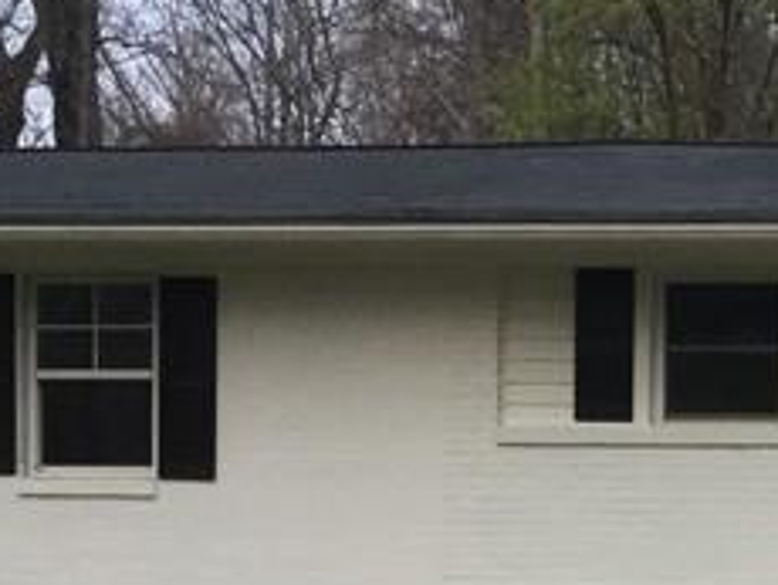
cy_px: 788
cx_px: 1011
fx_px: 3105
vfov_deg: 10.5
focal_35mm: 138
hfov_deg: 13.7
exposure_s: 1/40
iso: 25
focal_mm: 3.3
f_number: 2.4
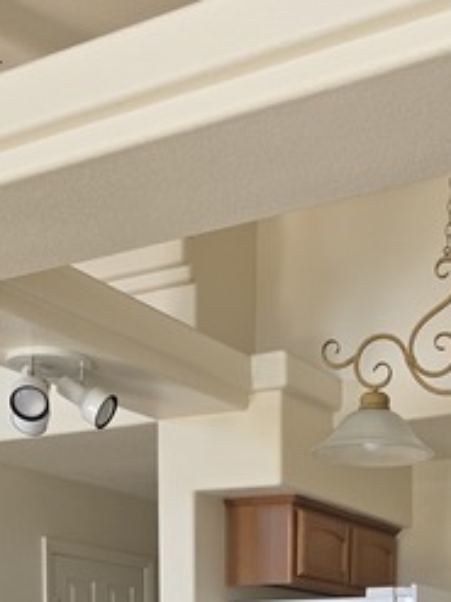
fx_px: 1078
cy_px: 776
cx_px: 300
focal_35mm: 62
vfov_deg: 26.6
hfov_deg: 23.5
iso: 25
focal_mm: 6.3
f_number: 1.7
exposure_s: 1/60
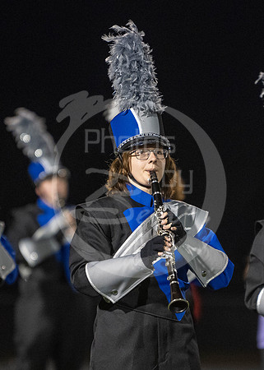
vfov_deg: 4.3
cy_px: 212
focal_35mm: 471
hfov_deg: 3.1
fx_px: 4945
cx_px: 193
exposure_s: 1/500
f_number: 2.8
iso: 4000
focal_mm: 200
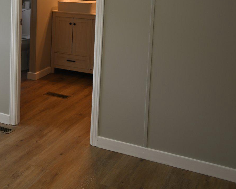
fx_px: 419
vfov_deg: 24.6
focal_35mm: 60
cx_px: -16
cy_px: 16
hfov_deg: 28.8
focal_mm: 28
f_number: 2.8
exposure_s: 1/40
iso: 100
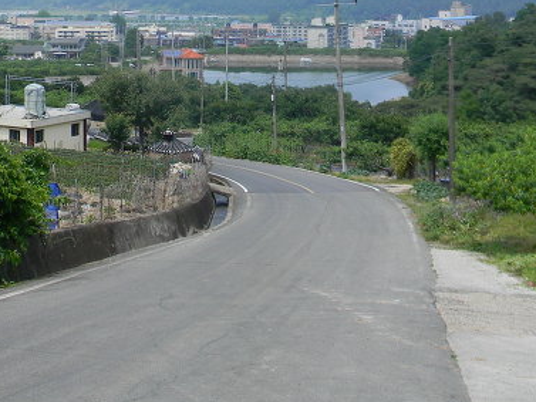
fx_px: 1131
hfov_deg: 26.5
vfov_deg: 19.7
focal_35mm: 73
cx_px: 172
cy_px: 29
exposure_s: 1/534
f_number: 3.7
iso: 80
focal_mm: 6.4
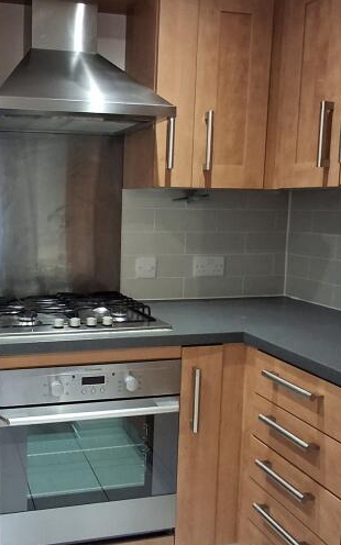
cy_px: 254
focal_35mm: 35
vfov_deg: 55.3
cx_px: 56
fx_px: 520
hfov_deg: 34.9
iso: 160
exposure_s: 1/50
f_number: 2.2
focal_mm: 1.64
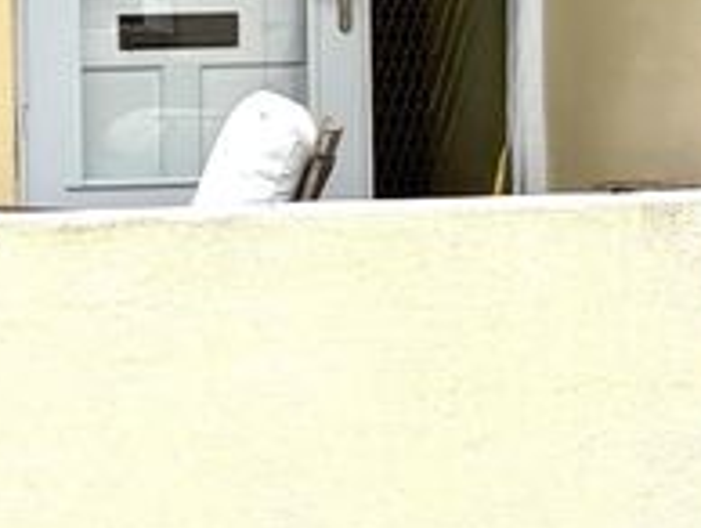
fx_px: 4440
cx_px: 36
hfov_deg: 9.0
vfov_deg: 6.8
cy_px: -49
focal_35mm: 219
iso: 25
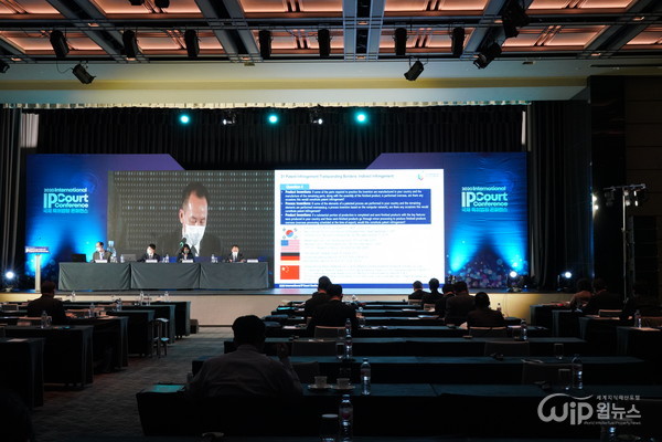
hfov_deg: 47.4
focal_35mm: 41
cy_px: 221
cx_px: 331
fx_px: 754
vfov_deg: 32.6
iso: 5000
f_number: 11
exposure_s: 1/60
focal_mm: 41
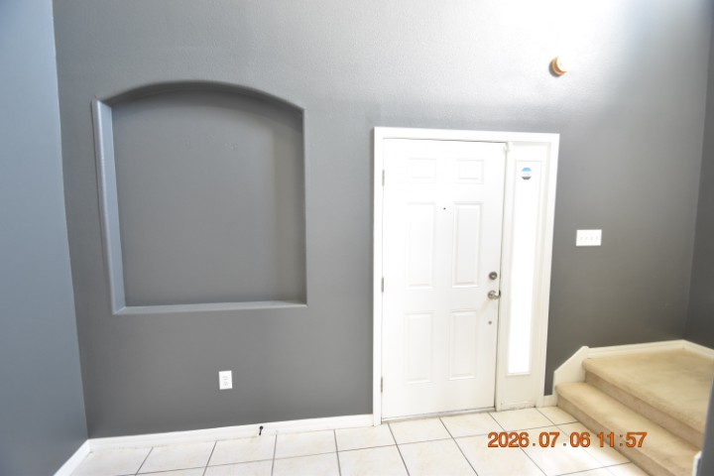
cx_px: 357
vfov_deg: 77.3
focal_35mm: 15
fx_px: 297
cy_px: 238
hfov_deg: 100.4
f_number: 3.5
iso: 800
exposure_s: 1/15
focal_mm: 10
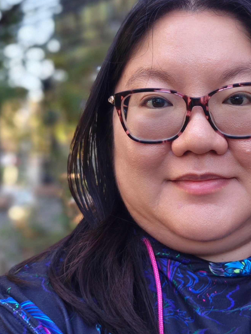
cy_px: 154
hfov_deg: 26.1
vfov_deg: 34.9
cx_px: 201
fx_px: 531
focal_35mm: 55
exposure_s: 1/107
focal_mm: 6.06
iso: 64
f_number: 2.8
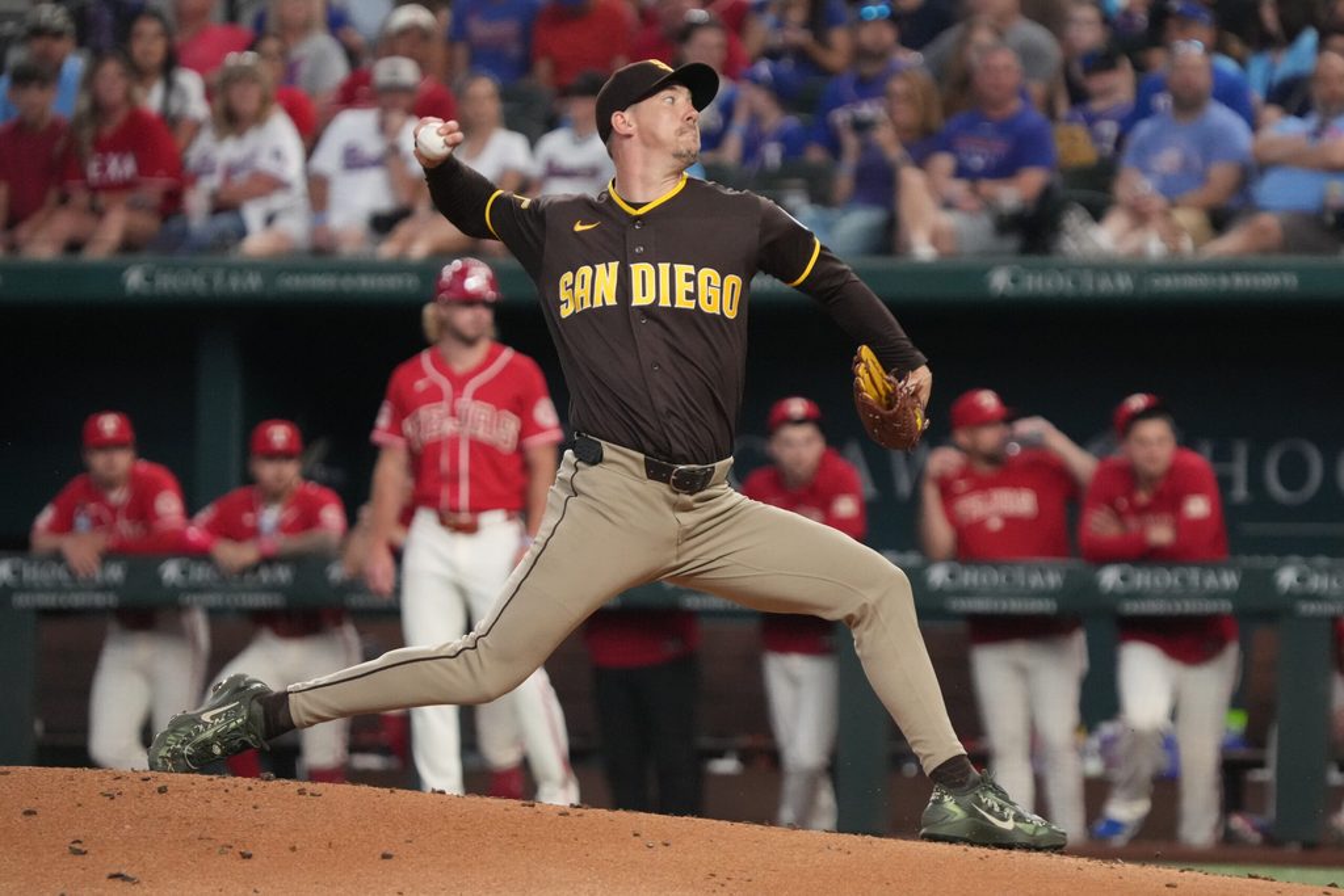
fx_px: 15084
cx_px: 672
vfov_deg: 3.4
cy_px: 448
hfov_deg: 5.1
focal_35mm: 404
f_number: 6.3
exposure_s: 1/1600
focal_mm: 404
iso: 6400
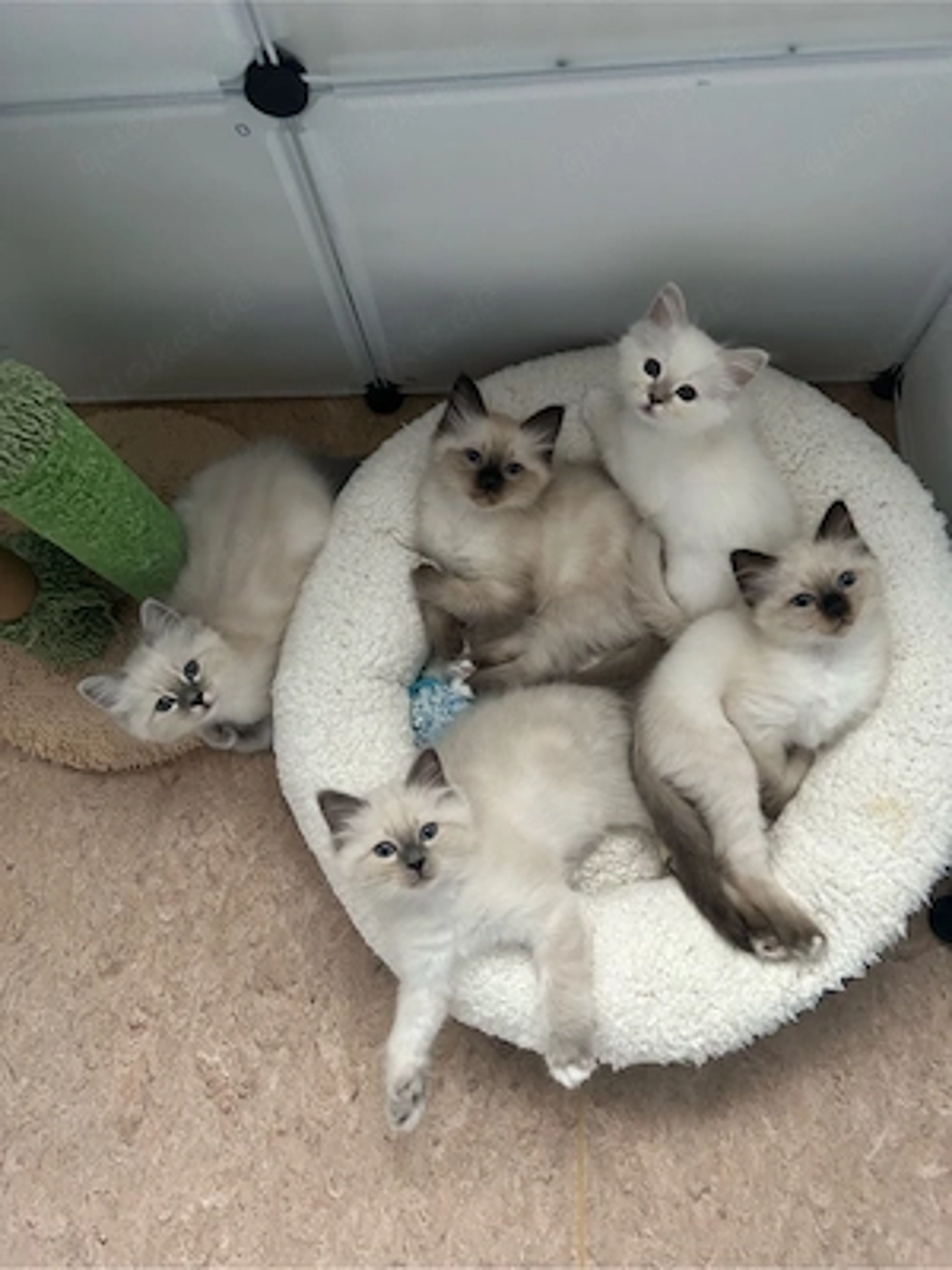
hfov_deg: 53.1
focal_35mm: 26
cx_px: 476
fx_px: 953
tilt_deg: -71.7
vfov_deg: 67.3
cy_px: 635
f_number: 1.5
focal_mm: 5.7
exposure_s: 1/60
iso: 400
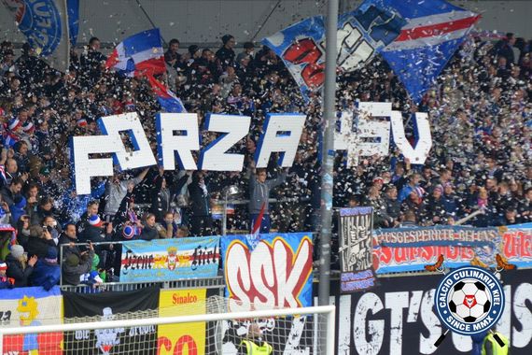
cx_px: 266
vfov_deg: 5.4
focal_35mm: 255
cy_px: 178
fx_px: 3768
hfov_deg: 8.1
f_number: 2.8
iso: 800
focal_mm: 170
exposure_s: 1/500
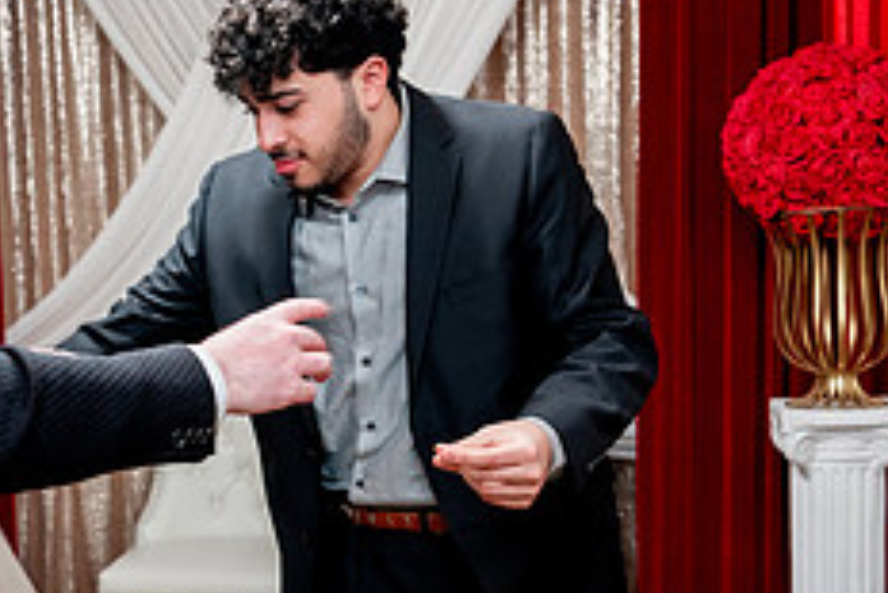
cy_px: 377
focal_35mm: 60
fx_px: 1481
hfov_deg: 32.6
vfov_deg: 22.6
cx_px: 203
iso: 1600
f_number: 2.8
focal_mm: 24
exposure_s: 1/160
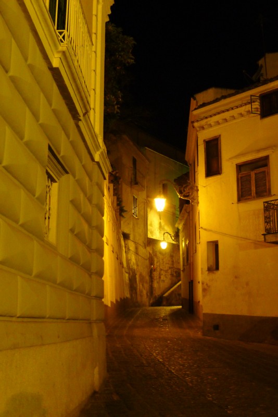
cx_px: 139
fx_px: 544
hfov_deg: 28.7
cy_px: 208
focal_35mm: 47
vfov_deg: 41.9
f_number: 2.6
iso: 800
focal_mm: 10
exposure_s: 1/15
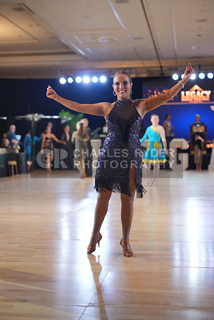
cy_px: 160
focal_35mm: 54
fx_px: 481
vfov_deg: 36.9
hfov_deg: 25.1
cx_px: 107
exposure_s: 1/500
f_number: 2
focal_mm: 54
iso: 1600
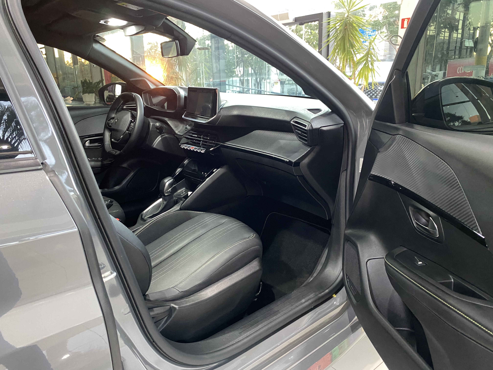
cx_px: 246
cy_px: 185
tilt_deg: -16.5
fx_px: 370
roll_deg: +1.6
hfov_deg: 67.3
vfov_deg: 53.1
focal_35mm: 26
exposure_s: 1/30
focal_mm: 4.25
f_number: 1.8
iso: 500
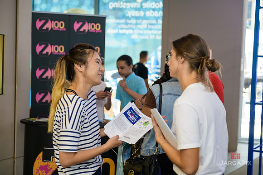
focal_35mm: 60
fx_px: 438
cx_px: 132
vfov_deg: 22.6
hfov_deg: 33.4
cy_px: 88
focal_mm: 60
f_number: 3.2
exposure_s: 1/125
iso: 400
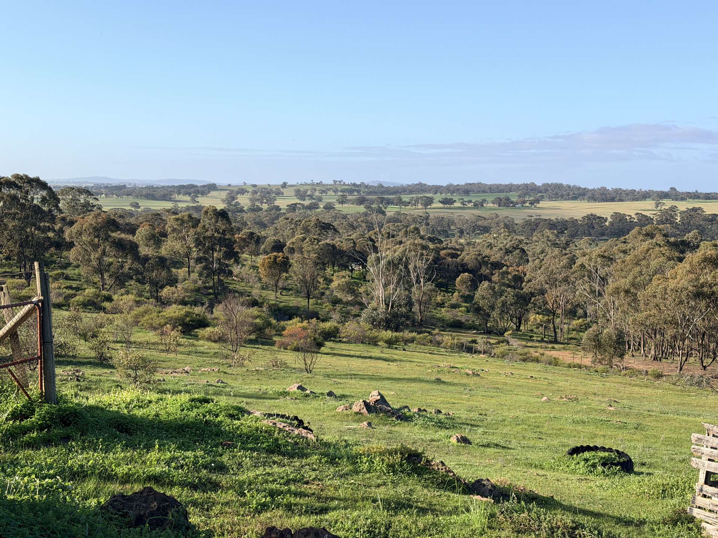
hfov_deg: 39.7
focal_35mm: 48
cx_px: 359
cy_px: 269
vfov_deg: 30.3
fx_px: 996
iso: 64
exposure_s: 1/2865
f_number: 1.78
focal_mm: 6.76
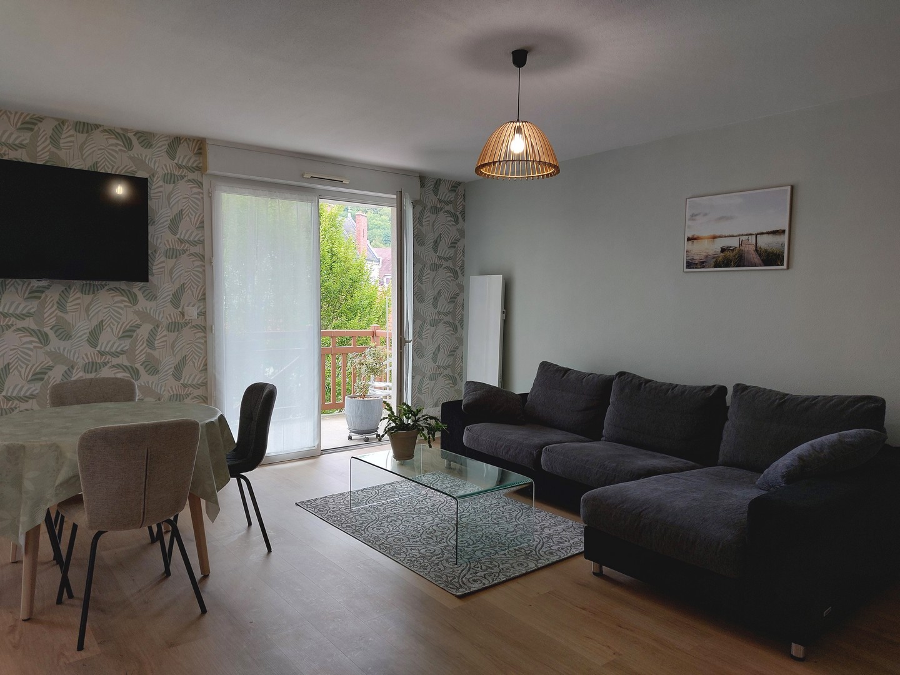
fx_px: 650
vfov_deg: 54.9
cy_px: 338
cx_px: 450
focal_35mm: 25
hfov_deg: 69.4
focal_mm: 5.23
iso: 32
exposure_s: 1/50
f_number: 1.8
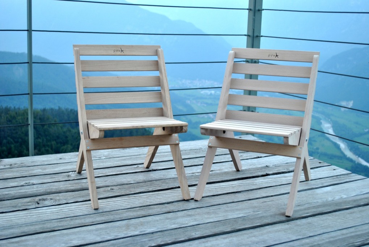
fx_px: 493
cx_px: 184
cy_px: 124
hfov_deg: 41.1
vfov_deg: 28.2
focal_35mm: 48
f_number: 4.8
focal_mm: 32
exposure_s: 1/60
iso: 200
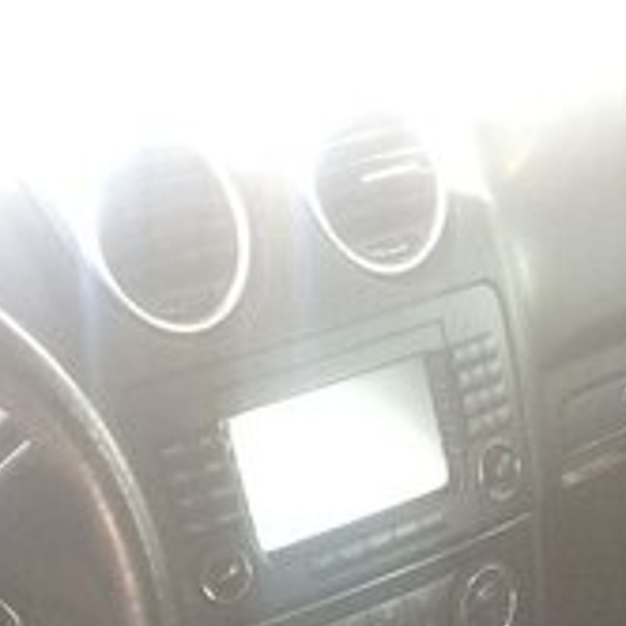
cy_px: 750
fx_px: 1678
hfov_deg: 21.1
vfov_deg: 19.9
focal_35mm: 82
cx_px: 298
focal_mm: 2.15
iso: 100
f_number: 2.4
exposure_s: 1/33
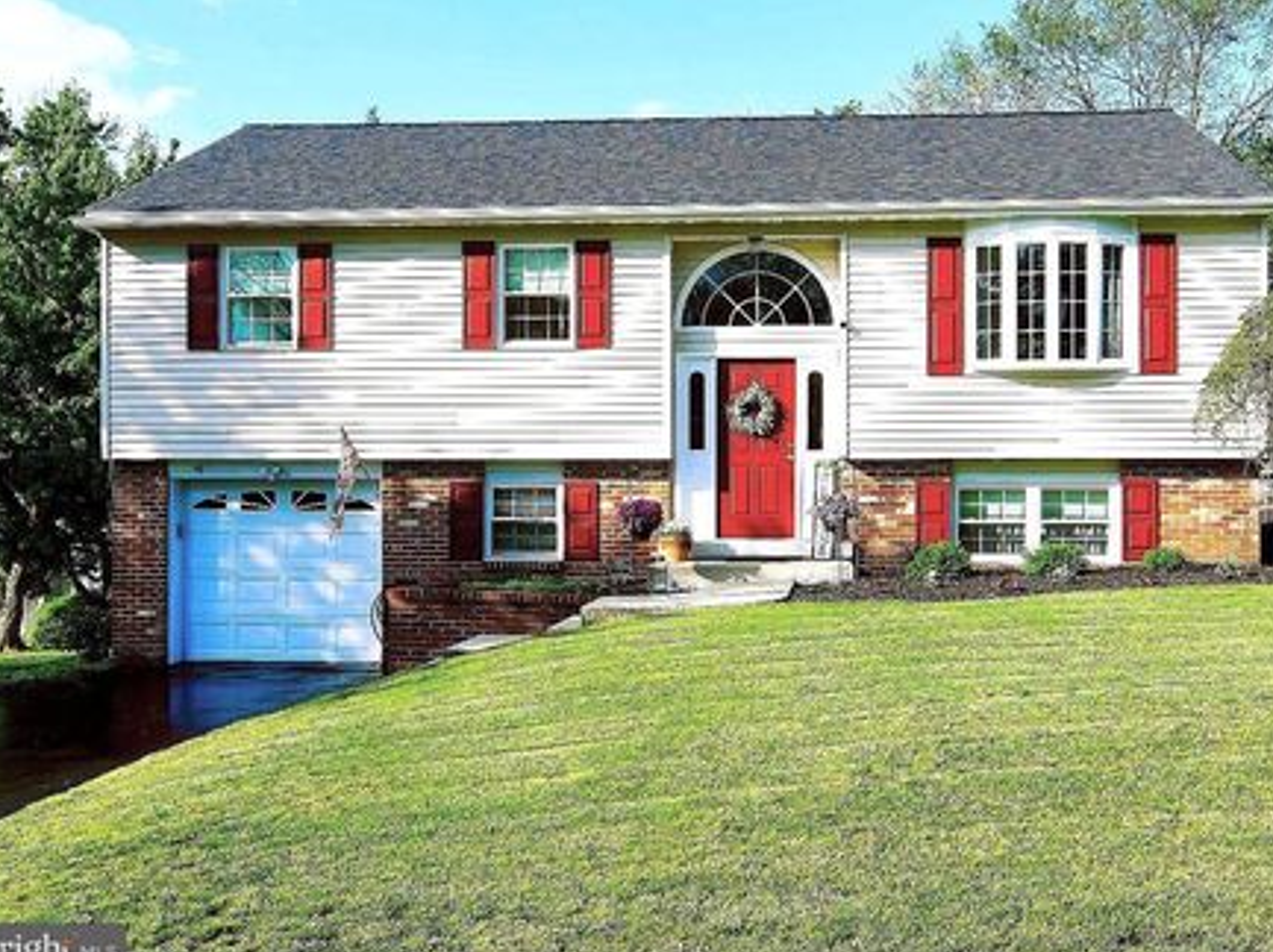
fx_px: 735
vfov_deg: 65.9
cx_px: 703
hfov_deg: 81.5
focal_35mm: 20
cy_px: 486
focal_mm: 12
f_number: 5.6
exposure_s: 1/125
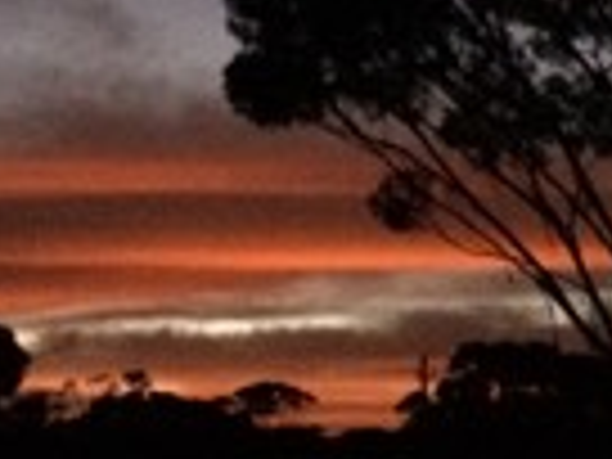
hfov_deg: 17.6
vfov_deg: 12.7
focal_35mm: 111
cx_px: 108
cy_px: -207
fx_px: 1962
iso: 2000
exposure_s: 1/15
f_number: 2.2
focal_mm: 4.15
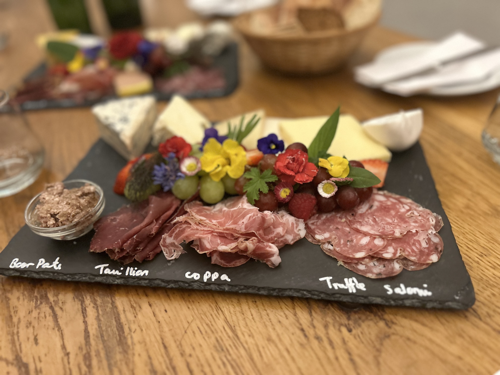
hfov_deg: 67.3
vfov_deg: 53.1
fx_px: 376
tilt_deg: -38.8
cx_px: 250
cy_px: 188
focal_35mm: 26
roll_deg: +6.5
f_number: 1.5
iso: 500
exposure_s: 1/38
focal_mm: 5.7
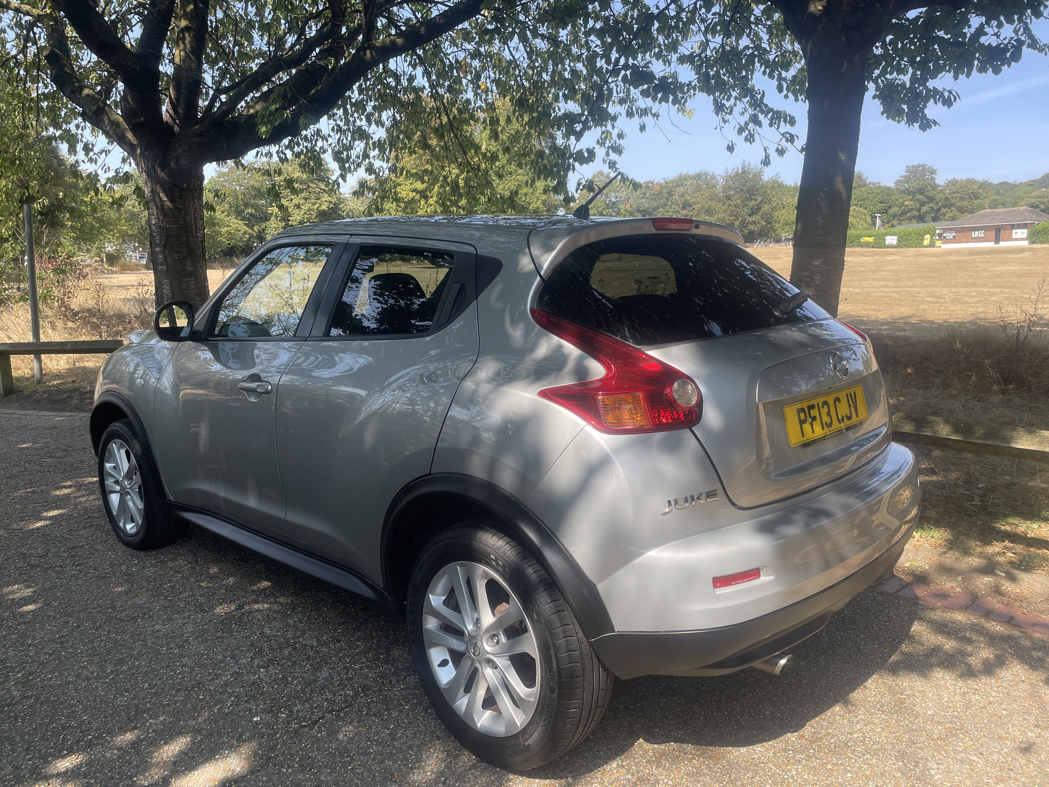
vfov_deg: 53.1
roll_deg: +0.1
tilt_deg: -6.5
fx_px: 788
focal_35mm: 26
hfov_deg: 67.3
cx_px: 524
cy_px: 394
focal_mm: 4.2
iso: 32
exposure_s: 1/779
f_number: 1.6
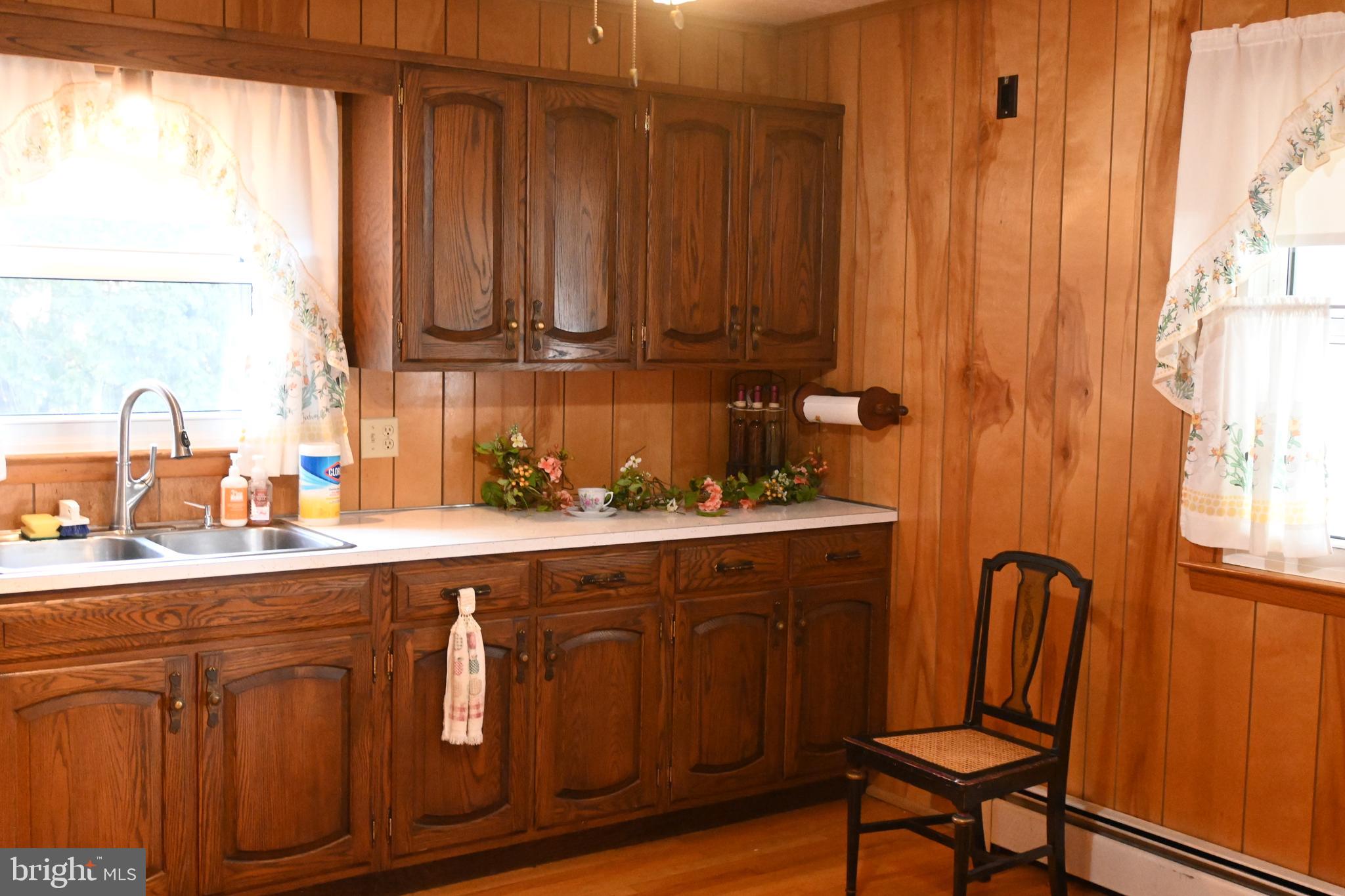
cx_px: 672
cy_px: 448
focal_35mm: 39
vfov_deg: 34.2
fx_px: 1457
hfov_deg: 49.6
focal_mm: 26
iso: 6400
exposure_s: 1/40
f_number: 4.5
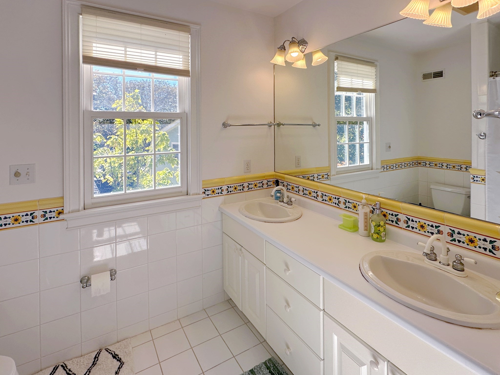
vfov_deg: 85.7
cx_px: 250
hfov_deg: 102.1
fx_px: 202
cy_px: 188
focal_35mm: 14
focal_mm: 2.22
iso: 40
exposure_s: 1/450
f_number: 2.2
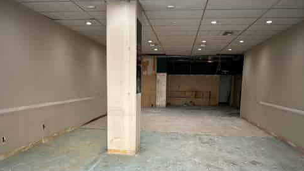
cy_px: 111
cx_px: 155
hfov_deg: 66.0
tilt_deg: -7.0
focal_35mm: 29
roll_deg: -0.9
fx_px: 234
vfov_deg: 39.8
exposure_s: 1/50
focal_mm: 5.7
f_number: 1.5
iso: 64
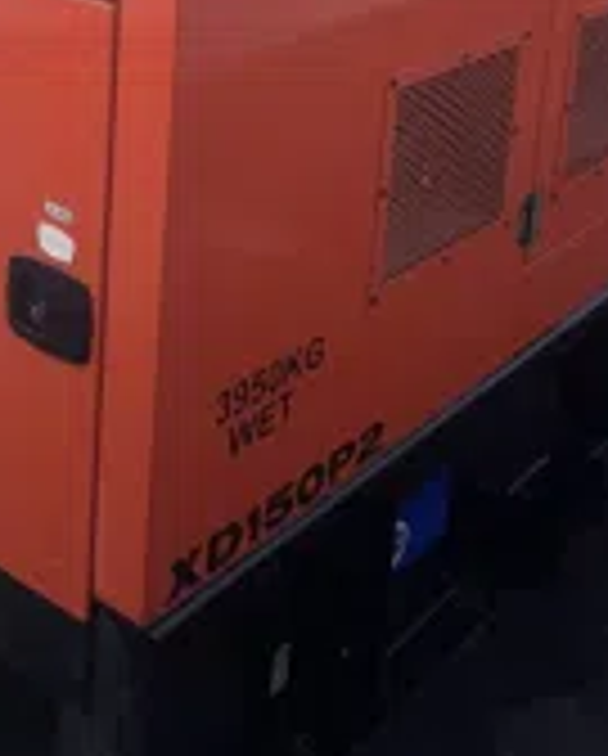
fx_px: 1301
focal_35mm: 58
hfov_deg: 26.3
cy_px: -22
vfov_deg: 29.9
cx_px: 306
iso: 500
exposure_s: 1/41
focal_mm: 5.1
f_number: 1.6
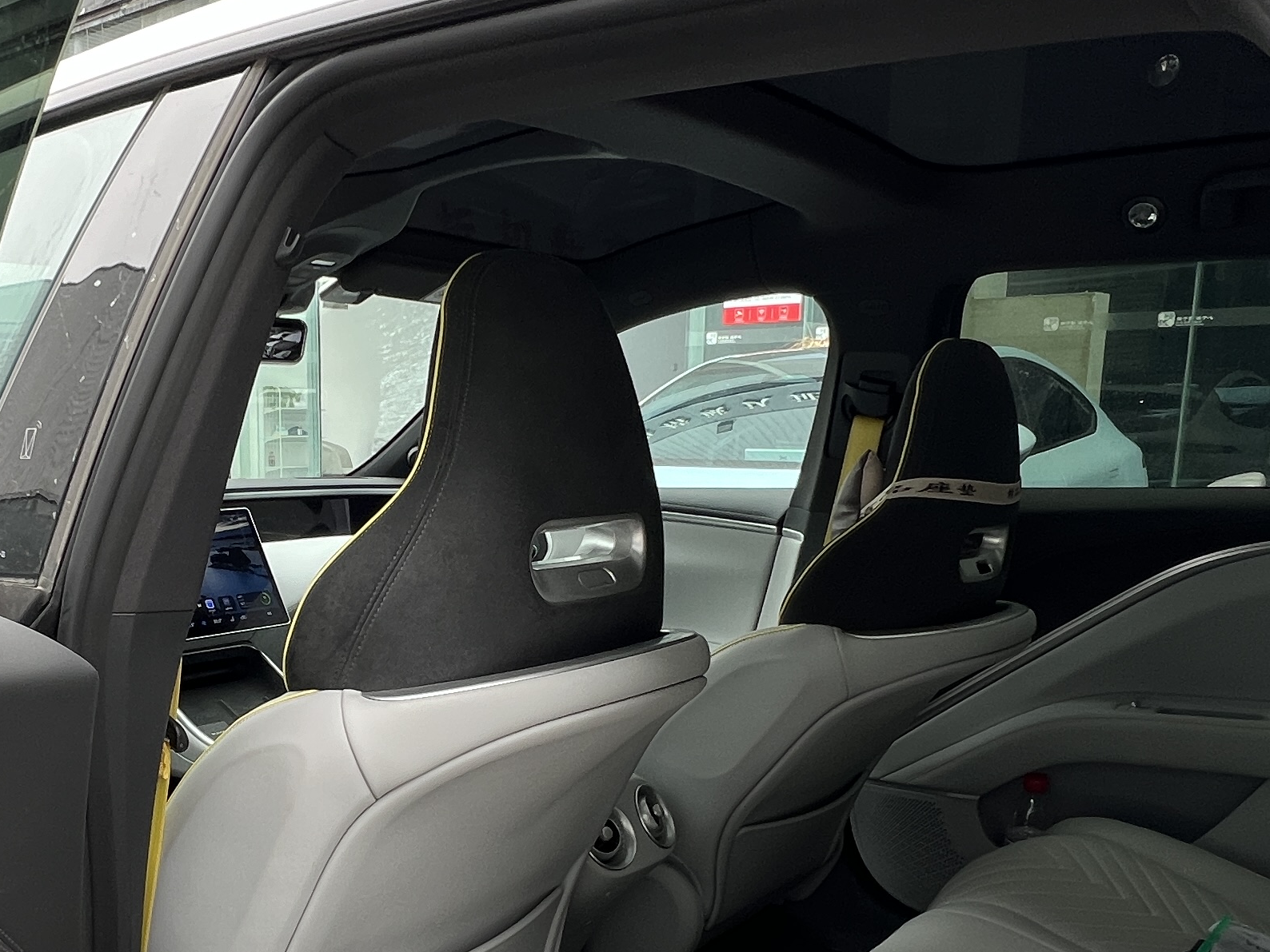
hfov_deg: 53.7
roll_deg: +0.2
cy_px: 651
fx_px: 1211
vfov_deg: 42.3
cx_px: 374
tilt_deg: -11.7
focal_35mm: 33
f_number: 1.8
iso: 64
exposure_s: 1/99
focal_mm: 1.57
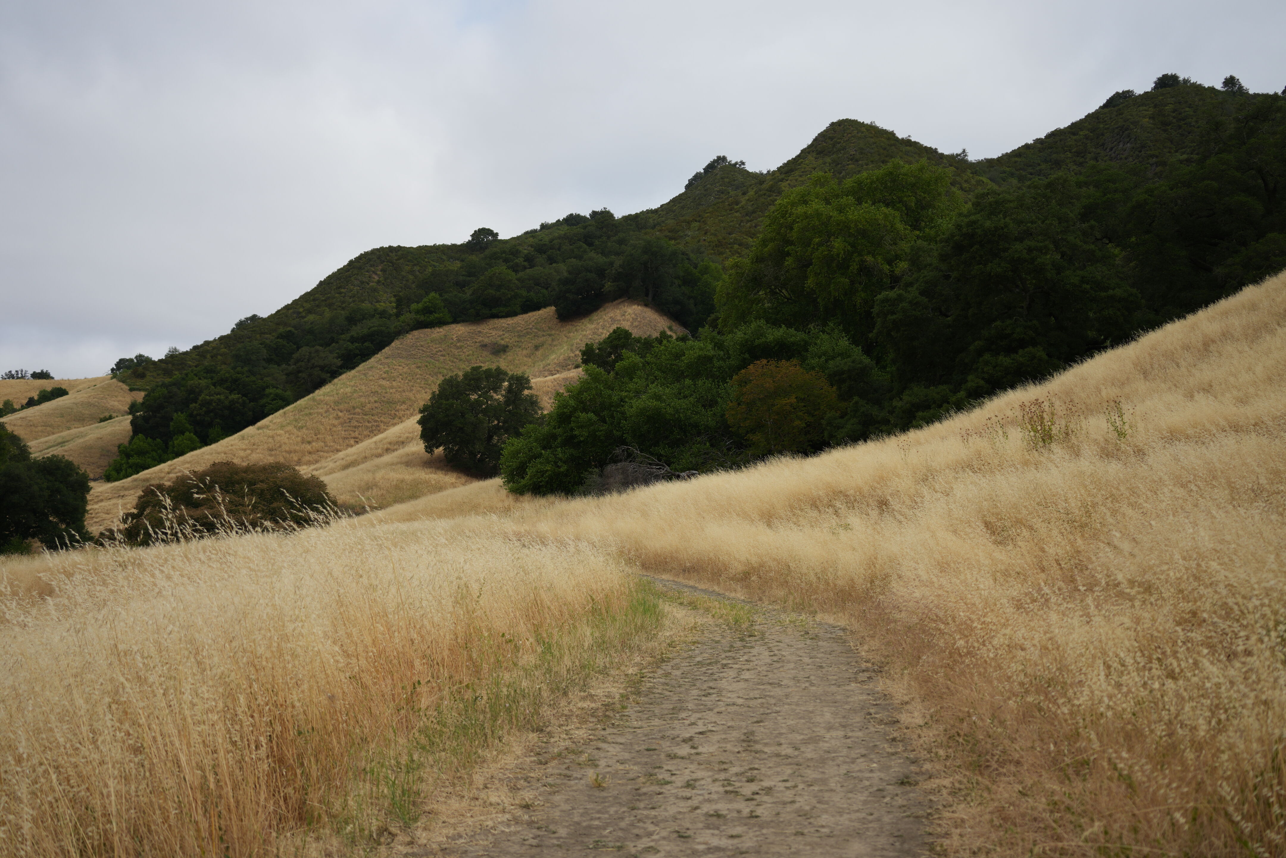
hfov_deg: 39.6
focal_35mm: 50
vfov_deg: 27.0
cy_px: 429
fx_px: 1786
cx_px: 643
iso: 160
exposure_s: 1/1000
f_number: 4.5
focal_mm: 50
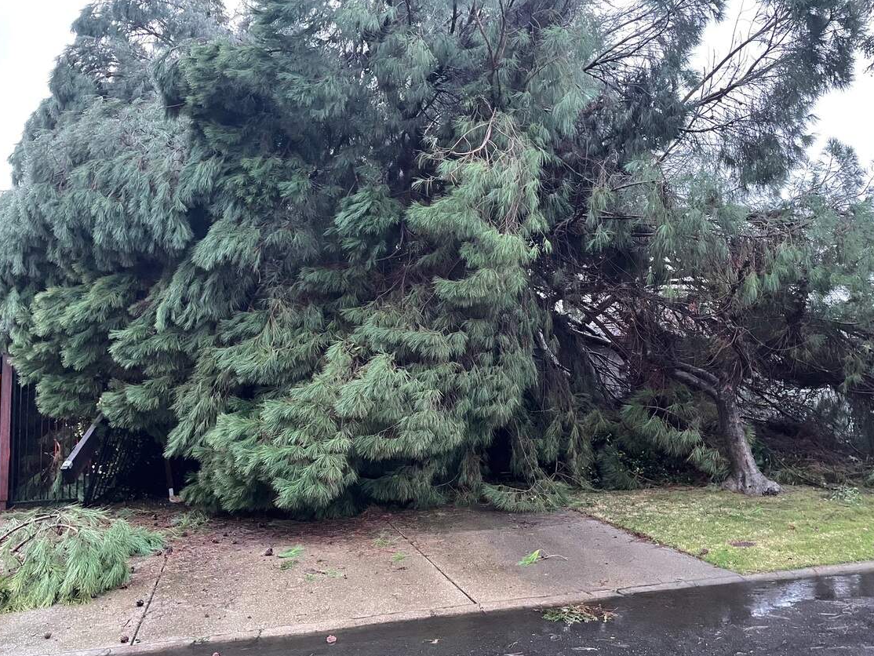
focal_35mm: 28
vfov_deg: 49.8
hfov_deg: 63.4
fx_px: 707
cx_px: 449
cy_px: 337
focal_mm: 4.2
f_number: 1.6
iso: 640
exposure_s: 1/30
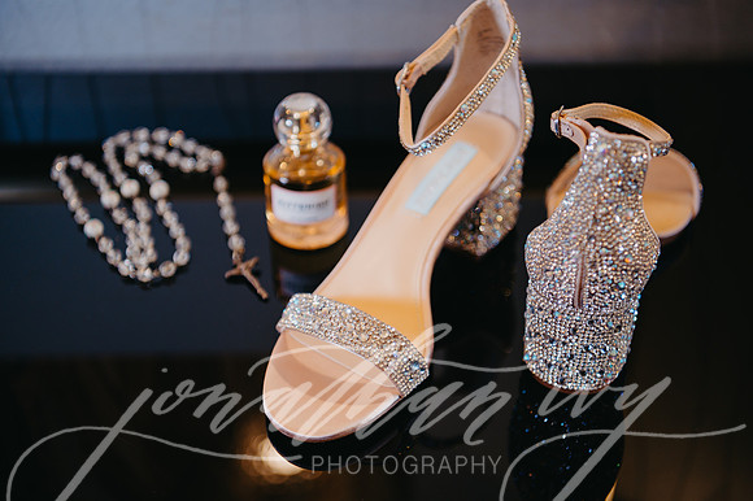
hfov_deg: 38.2
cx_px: 376
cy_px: 250
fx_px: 1087
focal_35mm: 52
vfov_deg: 26.0
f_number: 2.8
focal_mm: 52
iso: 500
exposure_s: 1/60
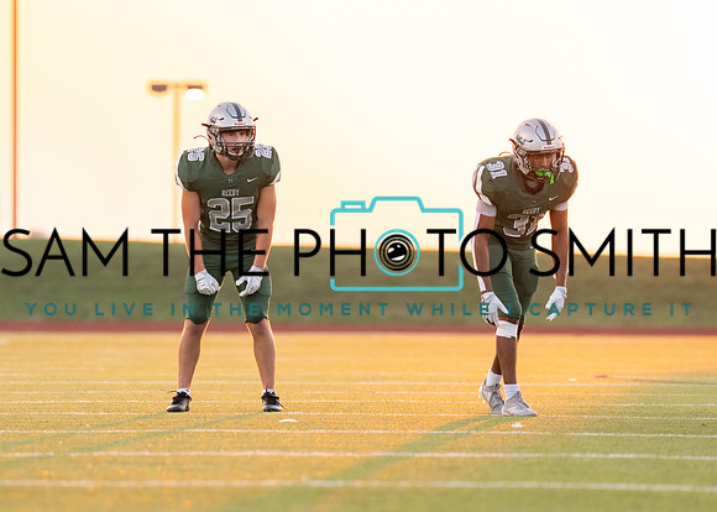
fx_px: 7486
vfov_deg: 3.9
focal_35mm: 368
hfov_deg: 5.5
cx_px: 262
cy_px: 232
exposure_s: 1/1250
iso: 640
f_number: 2.8
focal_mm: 200
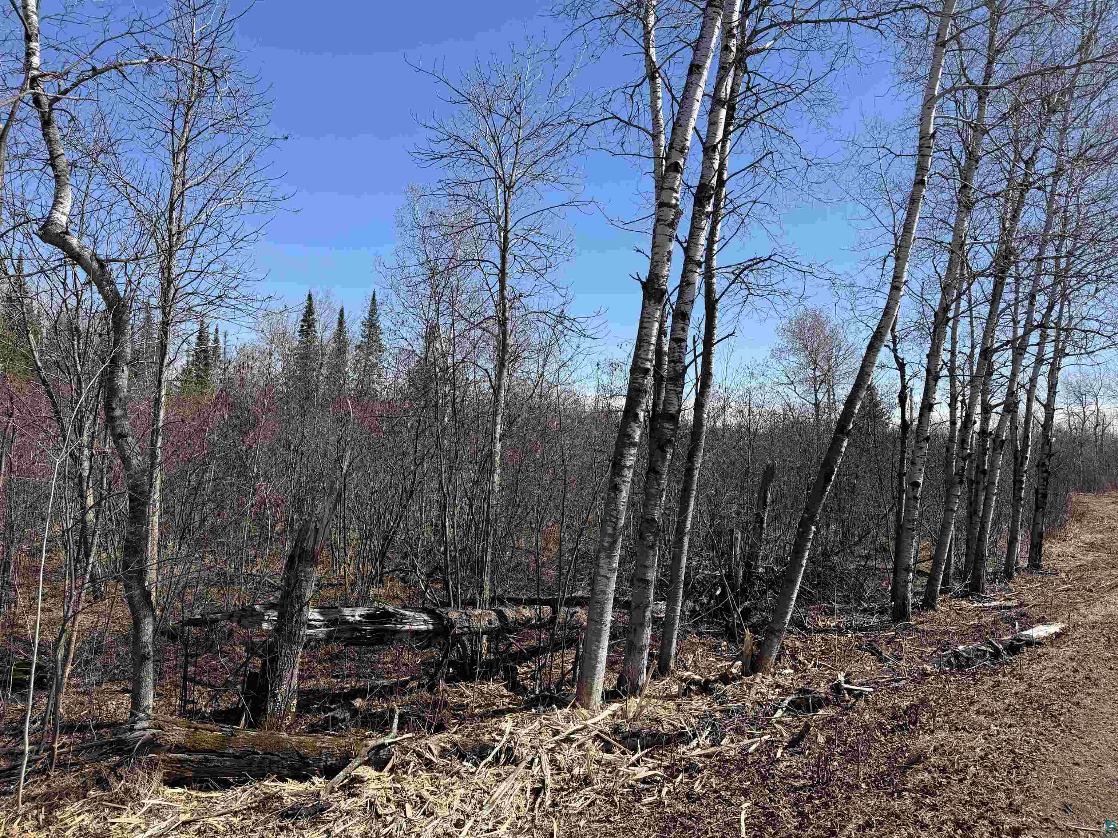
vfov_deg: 56.8
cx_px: 559
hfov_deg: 71.6
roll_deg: -2.1
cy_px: 419
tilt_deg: +0.6
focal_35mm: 24
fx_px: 775
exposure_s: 1/3584
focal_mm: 6.76
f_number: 1.78
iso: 80
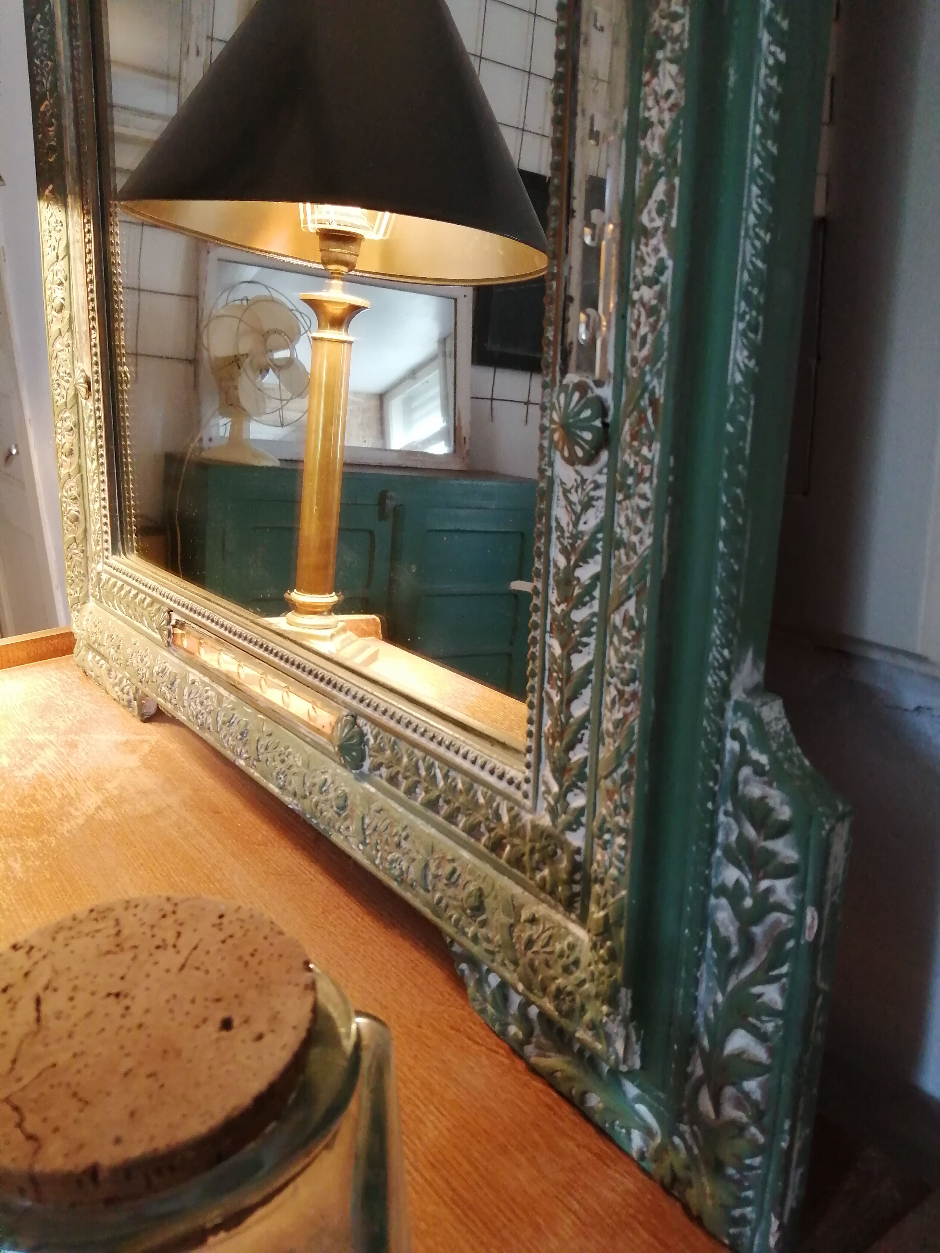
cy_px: 626
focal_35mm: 26
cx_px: 470
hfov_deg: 53.1
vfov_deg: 67.3
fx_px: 941
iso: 320
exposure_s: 1/33.3
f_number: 1.8
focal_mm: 3.46
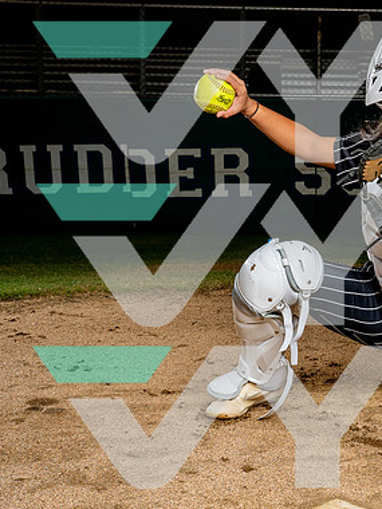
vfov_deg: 34.9
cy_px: 255
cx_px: 378
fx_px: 809
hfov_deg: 25.3
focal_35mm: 55
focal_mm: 34
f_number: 8
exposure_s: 1/250
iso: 500
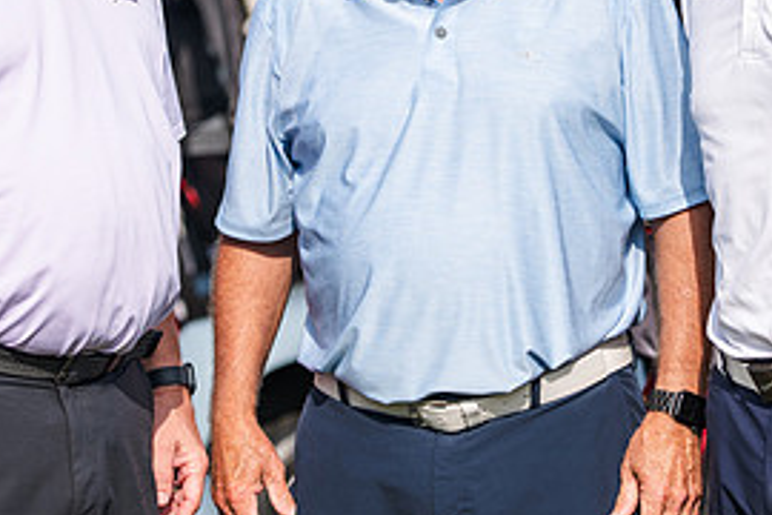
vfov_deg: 6.7
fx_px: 4374
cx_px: 440
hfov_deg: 10.1
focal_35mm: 204
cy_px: 10
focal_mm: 95
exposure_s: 1/1000
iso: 80
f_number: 3.5
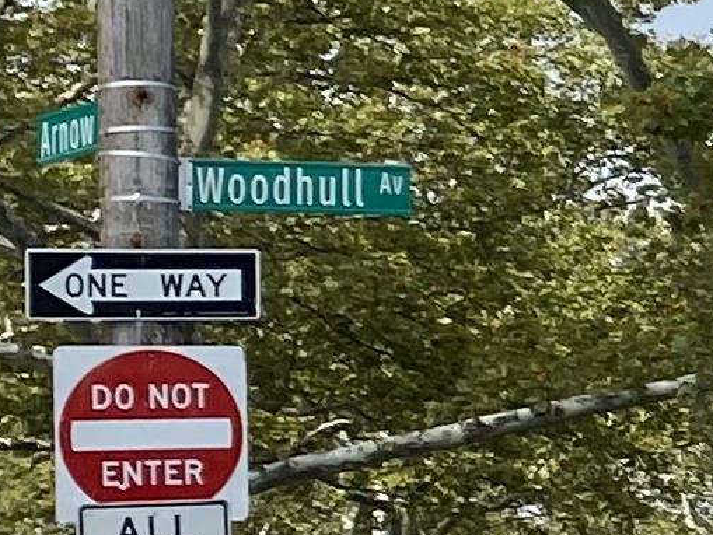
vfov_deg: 7.2
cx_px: 2143
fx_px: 4244
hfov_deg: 8.2
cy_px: 443
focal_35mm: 206
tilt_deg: +5.9
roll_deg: +0.5
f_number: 1.8
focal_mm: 4.25
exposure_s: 1/3125
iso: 32
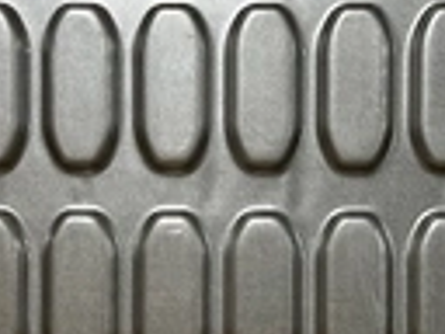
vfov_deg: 18.2
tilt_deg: -16.1
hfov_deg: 24.1
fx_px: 1041
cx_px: 264
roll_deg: +0.6
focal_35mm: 81
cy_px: 209
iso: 100
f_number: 1.5
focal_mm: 5.7
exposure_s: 1/60
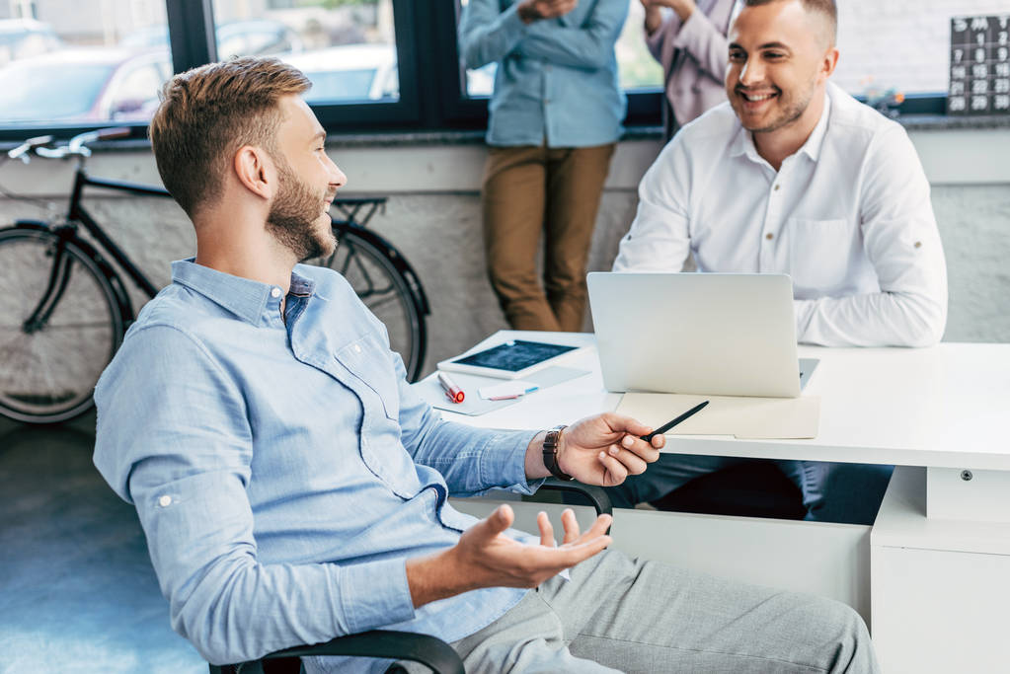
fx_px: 1403
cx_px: 505
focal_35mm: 50
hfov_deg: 39.6
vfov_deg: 27.0
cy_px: 337
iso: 320
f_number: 3.5
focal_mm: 50
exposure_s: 1/250
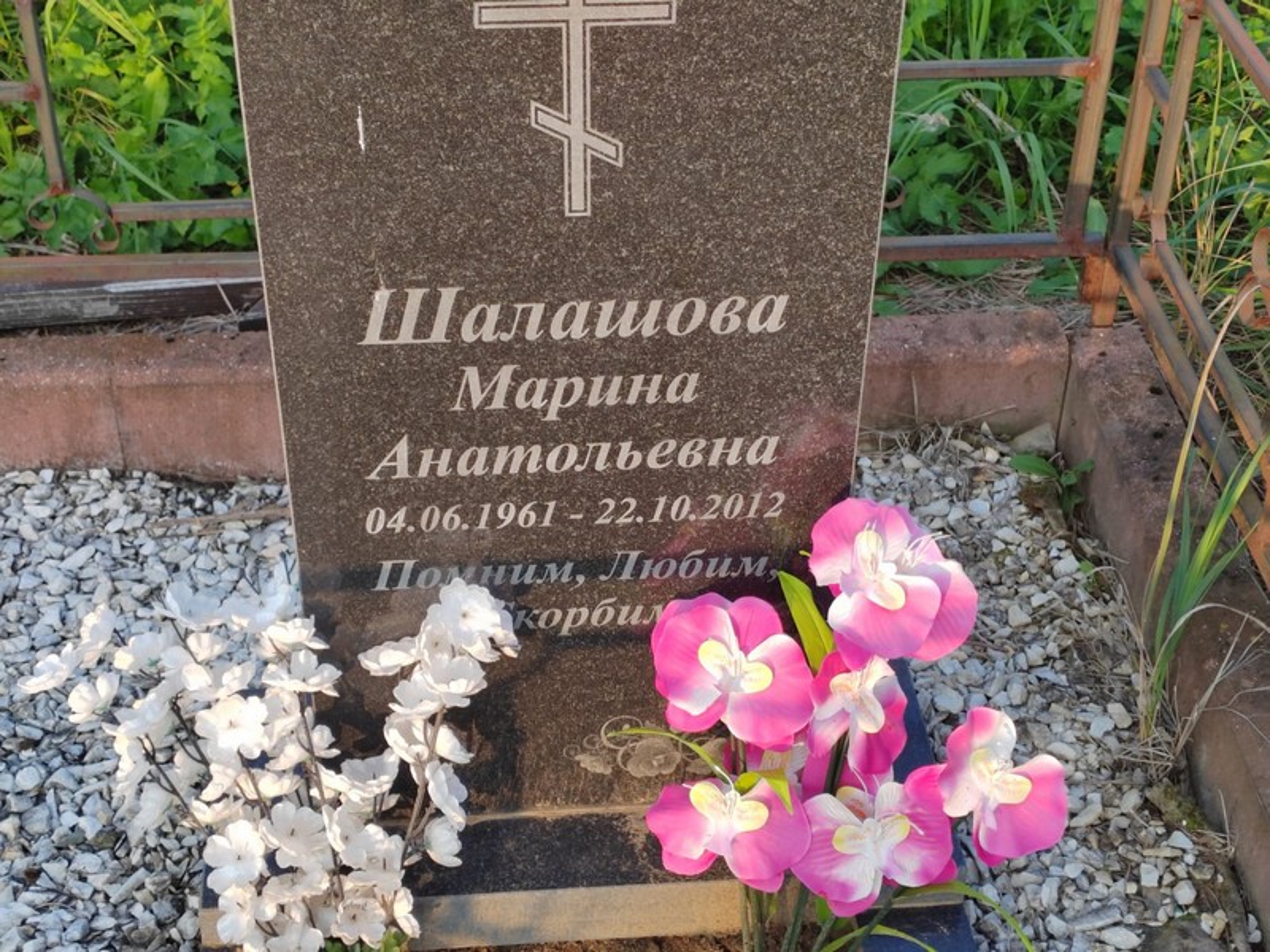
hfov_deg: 34.9
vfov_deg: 26.6
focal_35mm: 55
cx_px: 635
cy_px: 476
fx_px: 2018
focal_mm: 5.52
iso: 100
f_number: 1.9
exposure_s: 1/250
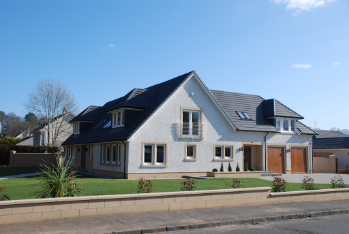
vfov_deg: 37.1
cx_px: 174
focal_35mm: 36
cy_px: 117
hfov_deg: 53.0
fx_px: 350
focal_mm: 24
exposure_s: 1/200
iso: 100
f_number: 7.1
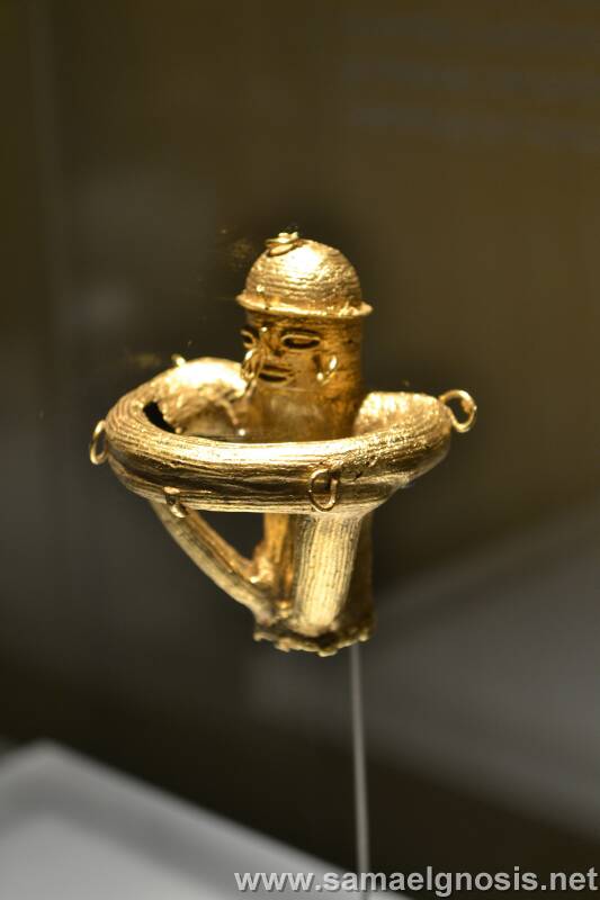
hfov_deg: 16.5
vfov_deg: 24.6
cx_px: 300
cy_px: 450
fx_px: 2063
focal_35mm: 82
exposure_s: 1/15
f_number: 5.6
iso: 450
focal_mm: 55
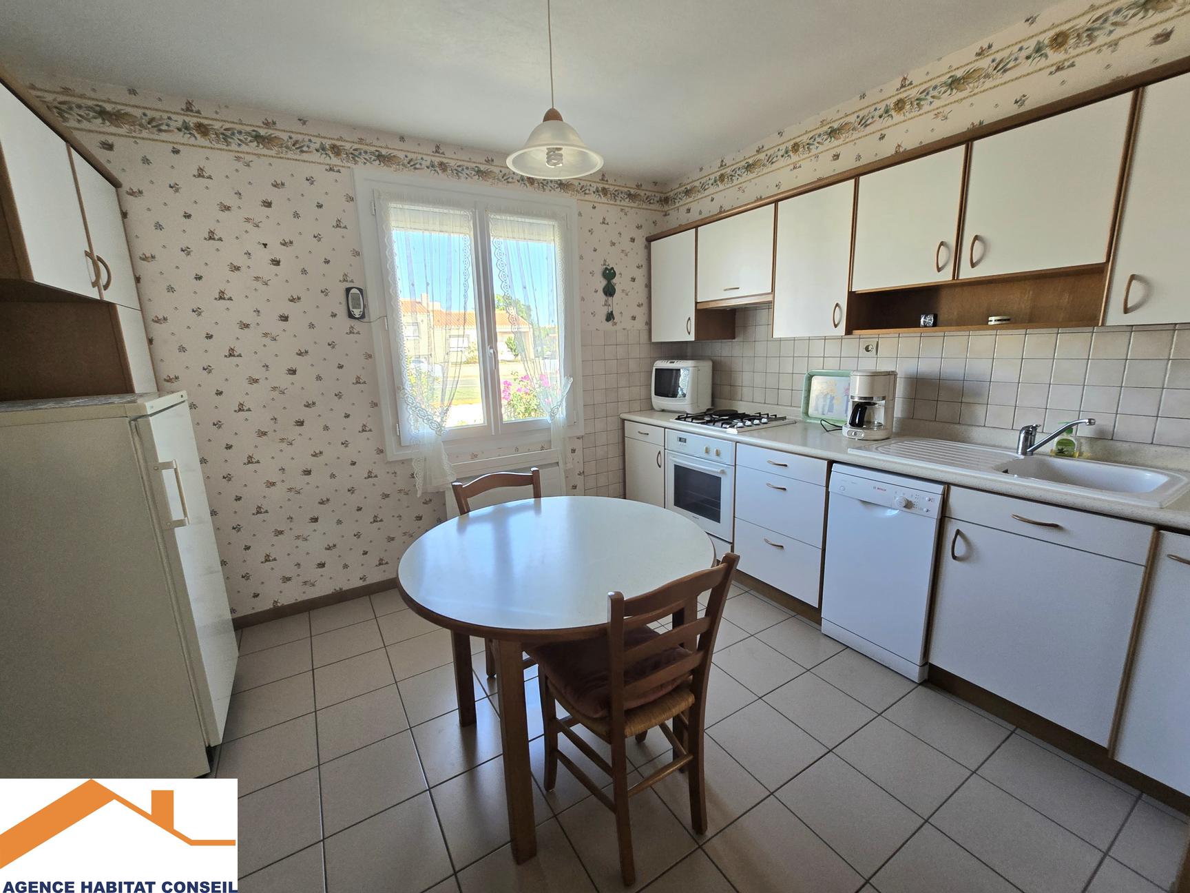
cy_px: 446
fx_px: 447
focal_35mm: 13
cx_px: 595
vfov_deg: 89.9
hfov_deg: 106.2
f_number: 2.2
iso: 80
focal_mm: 2.2
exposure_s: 1/50.3
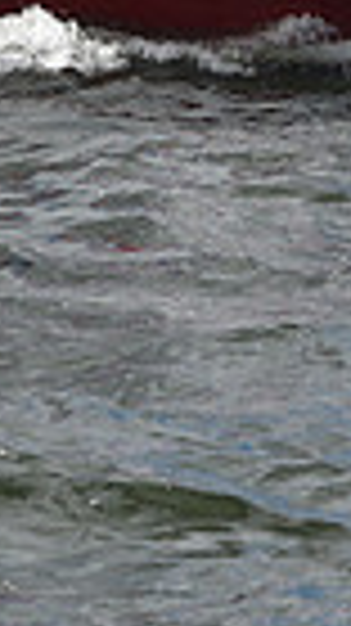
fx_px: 5072
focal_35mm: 306
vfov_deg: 7.0
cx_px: 153
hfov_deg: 4.0
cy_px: -110
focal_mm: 70
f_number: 10
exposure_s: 1/800
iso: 250
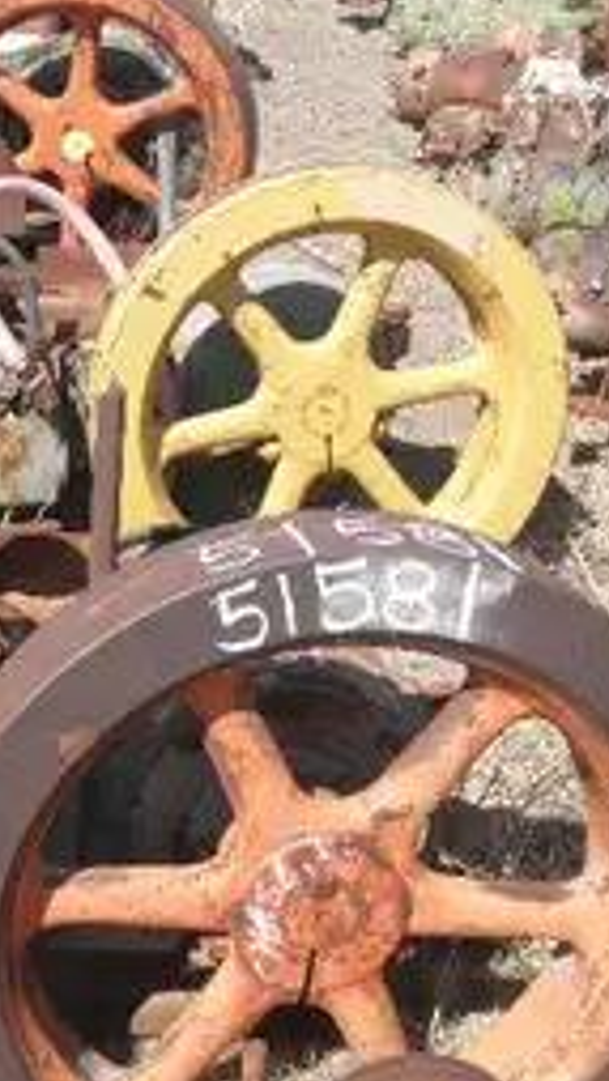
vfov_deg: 42.8
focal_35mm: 48
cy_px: 600
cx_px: -77
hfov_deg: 23.3
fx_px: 1377
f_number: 8.5
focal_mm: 5
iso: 64
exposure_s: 1/80
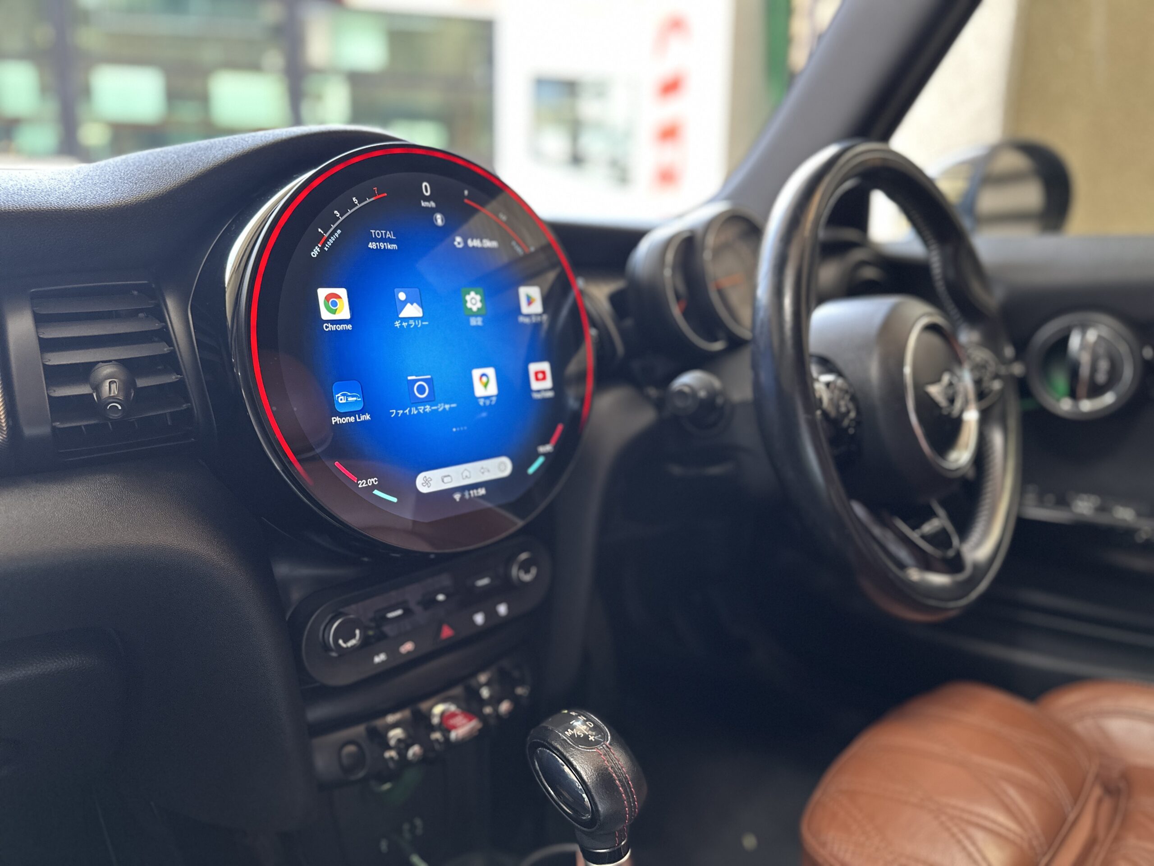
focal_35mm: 24
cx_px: 577
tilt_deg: -13.1
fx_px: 800
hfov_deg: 71.6
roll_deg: +0.0
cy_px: 433
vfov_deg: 56.8
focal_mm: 6.86
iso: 250
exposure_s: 1/100
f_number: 1.78
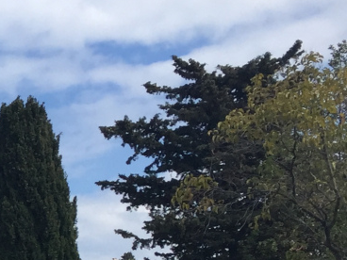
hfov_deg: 13.5
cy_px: 393
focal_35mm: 126
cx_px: -335
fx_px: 1263
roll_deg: +0.6
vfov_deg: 11.3
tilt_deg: +3.1
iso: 32
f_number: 2.2
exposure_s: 1/1883
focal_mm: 4.15
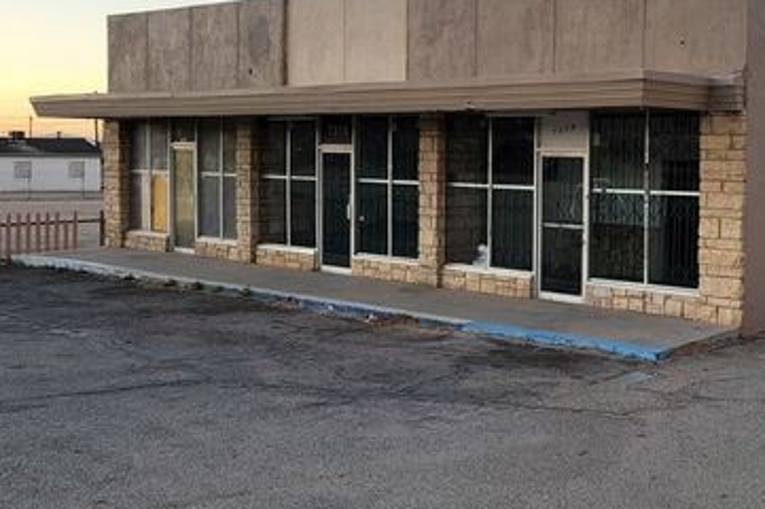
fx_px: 1019
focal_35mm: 48
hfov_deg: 39.8
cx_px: 589
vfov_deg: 27.9
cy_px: 182
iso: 40
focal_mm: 5.4
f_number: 1.8
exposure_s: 1/137
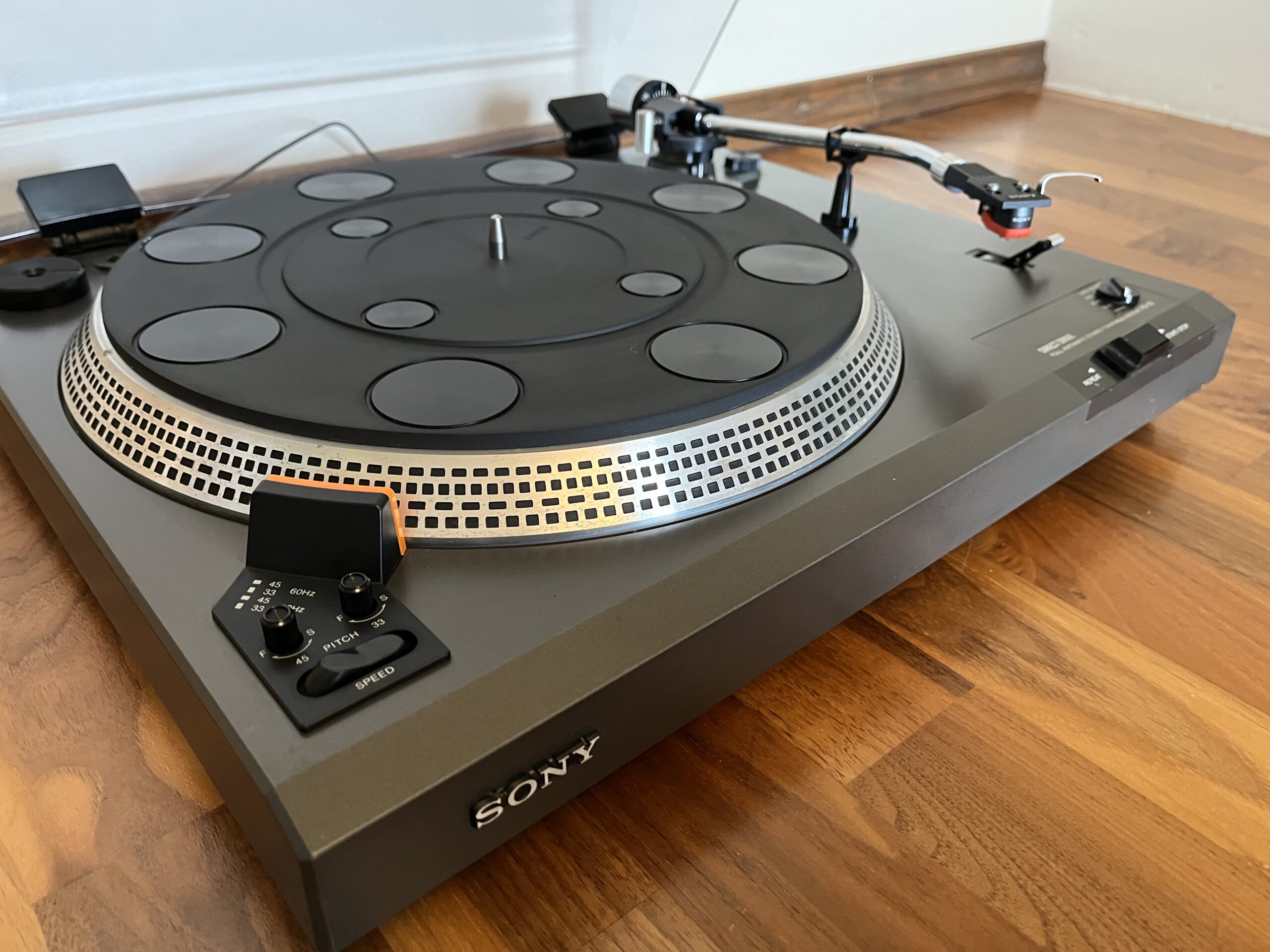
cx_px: 635
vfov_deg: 53.1
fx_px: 954
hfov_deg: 67.3
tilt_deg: -33.2
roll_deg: -2.0
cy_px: 476
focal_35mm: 26
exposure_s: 1/33
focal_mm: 5.1
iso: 500
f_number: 1.6
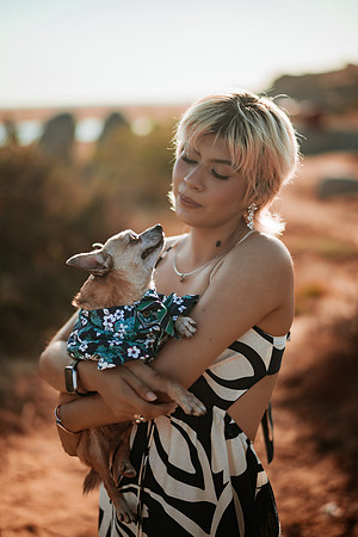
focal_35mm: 58
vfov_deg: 34.5
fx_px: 865
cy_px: 268
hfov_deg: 23.4
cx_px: 179
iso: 100
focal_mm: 58
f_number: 1.4
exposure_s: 1/5000
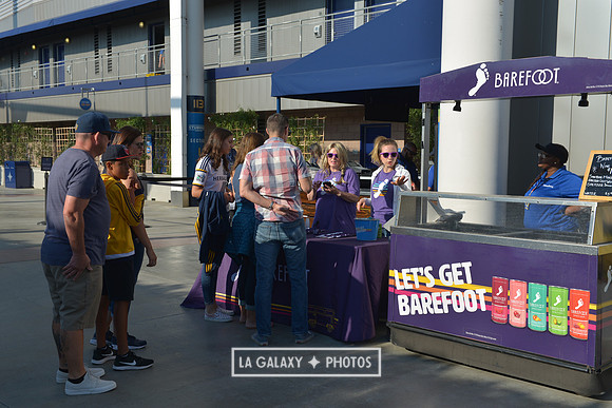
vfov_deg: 31.9
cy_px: 204
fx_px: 714
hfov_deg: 46.4
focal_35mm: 42
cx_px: 306
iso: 100
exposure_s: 1/320
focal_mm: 42
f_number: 8
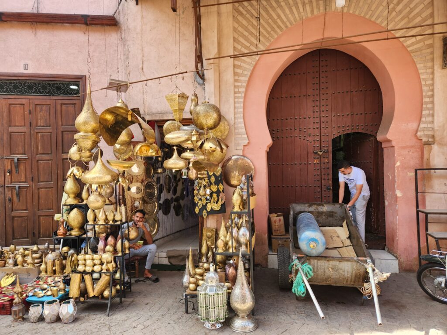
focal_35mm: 23
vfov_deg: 58.9
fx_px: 297
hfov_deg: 73.9
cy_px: 168
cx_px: 224
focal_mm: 5.4
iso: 25
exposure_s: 1/180
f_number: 1.8
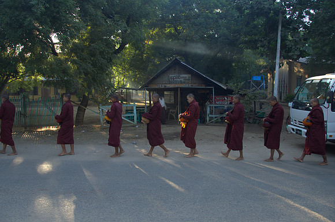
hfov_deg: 67.5
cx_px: 168
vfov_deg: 47.7
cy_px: 111
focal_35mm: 27
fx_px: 251
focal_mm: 18
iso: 320
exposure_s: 1/80
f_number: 4.5
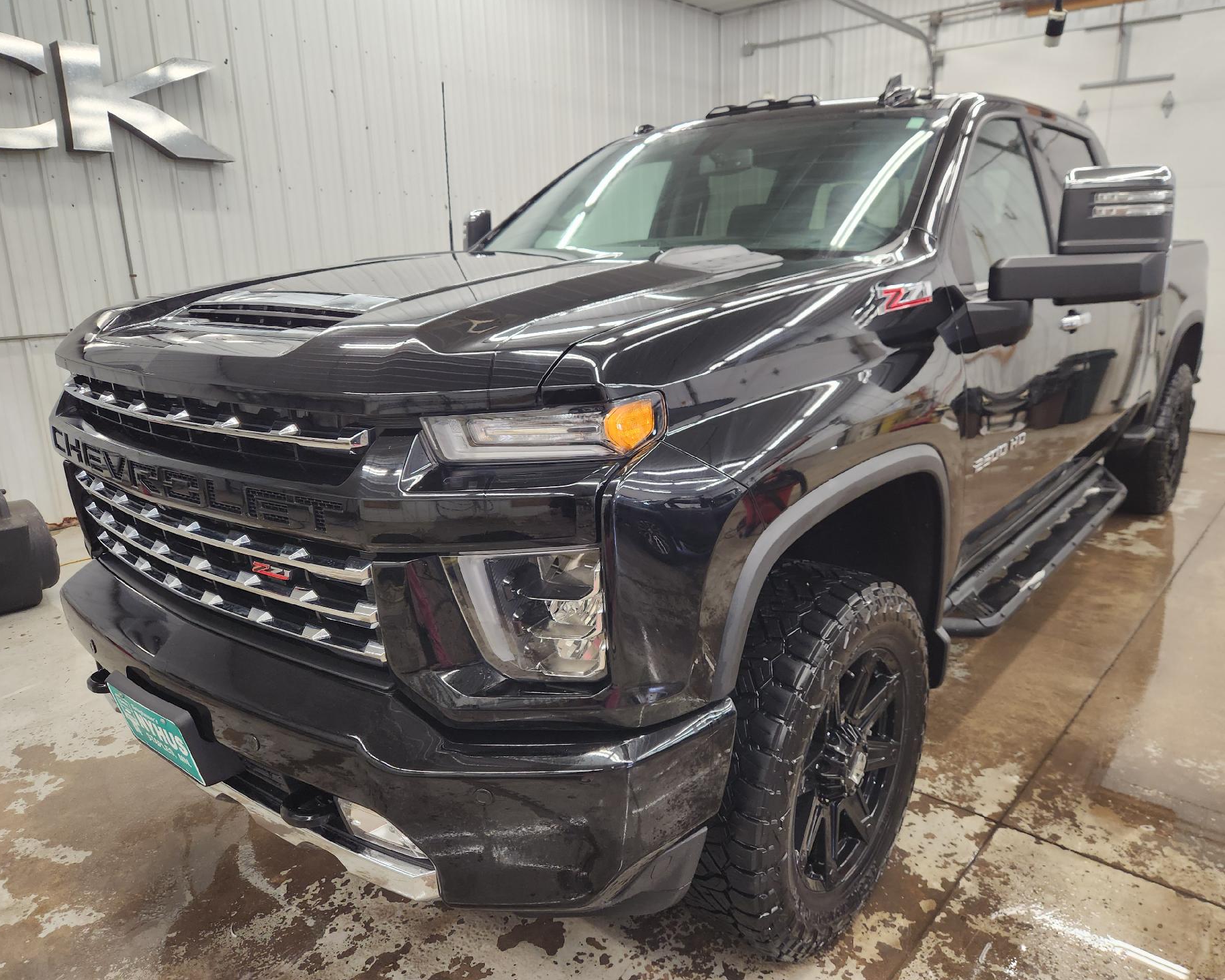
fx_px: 870
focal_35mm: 24
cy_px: 490
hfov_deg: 70.2
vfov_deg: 58.8
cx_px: 649
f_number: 1.8
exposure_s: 1/120
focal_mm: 5.4
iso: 200
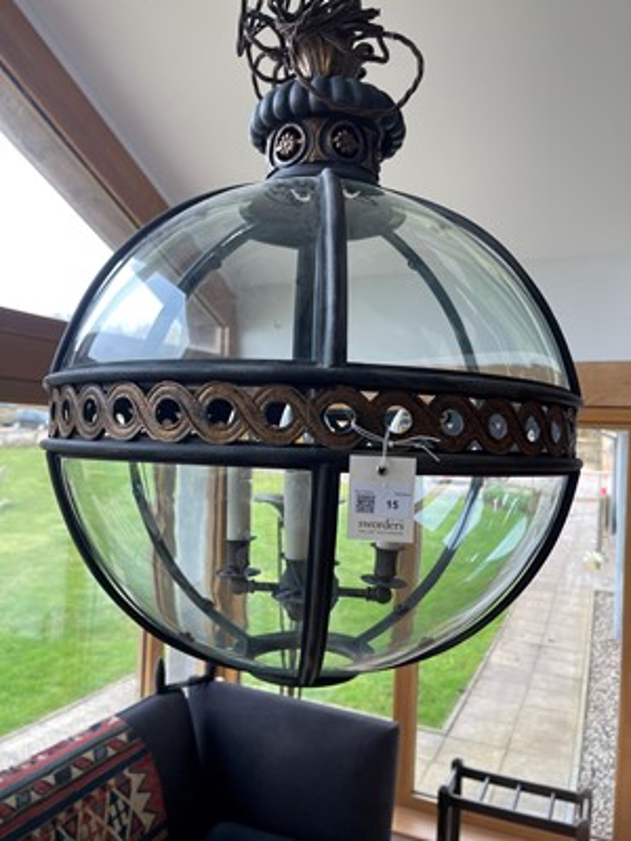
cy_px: 420
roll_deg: -1.7
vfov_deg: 69.4
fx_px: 608
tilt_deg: +0.5
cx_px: 316
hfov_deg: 54.9
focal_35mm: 25
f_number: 1.6
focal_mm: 5.1
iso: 50
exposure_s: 1/121
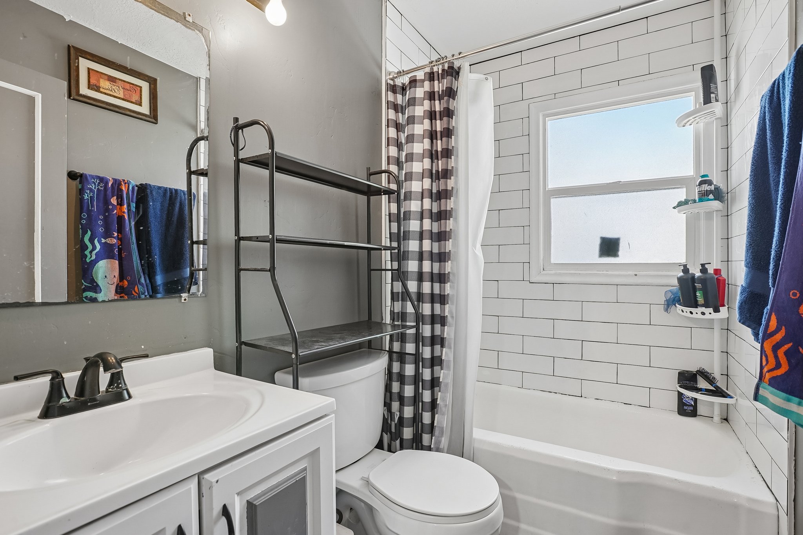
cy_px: 268
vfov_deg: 70.4
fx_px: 379
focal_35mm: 17
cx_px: 402
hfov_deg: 93.3
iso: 400
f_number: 8
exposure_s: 1/10
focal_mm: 17
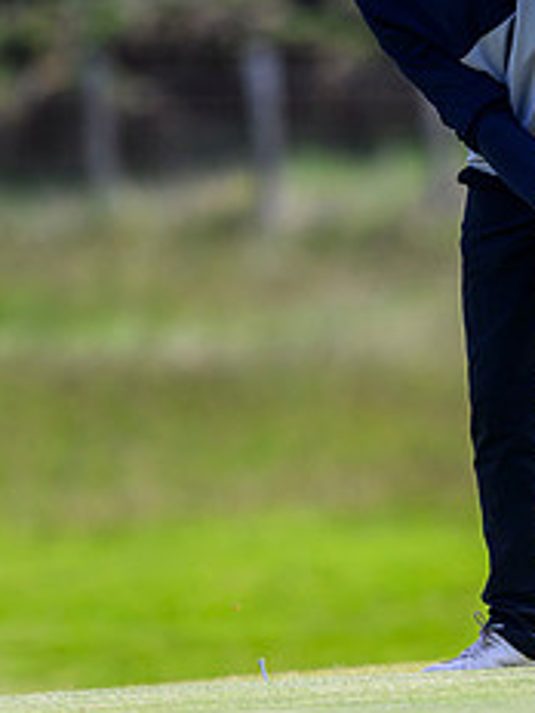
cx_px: 790
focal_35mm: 1060
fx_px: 21843
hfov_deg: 1.4
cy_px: 149
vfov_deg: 1.9
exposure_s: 1/2500
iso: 500
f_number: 4
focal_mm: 400
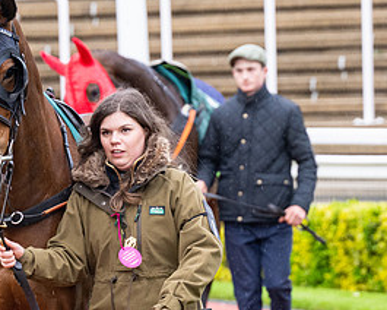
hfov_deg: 4.0
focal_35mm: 479
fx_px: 5486
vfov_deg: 3.2
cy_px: 210
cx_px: 105
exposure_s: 1/500
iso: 1000
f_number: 5
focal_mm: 155
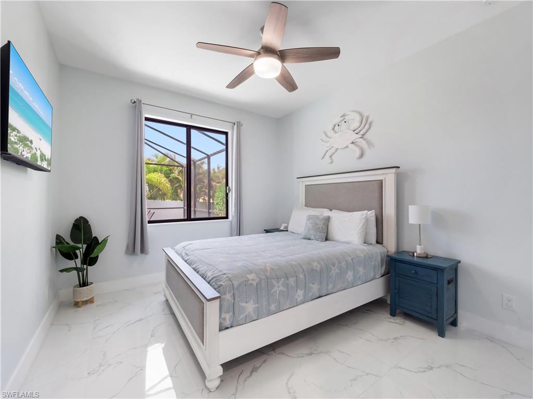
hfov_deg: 102.1
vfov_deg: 85.7
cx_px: 266
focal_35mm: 14
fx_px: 216
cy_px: 200
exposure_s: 1/5
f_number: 7.1
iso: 200
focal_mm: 7
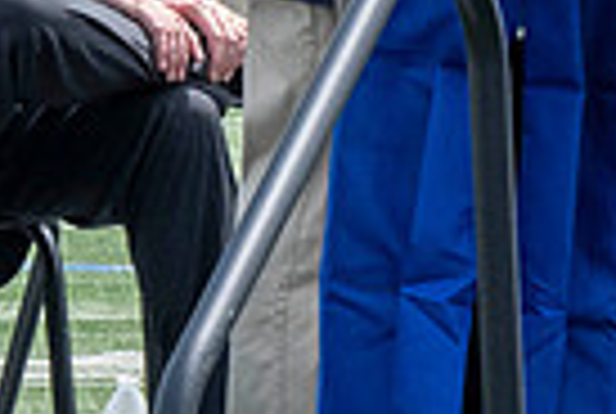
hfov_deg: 3.1
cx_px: -298
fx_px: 11472
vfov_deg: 2.1
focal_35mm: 669
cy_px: -717
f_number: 13
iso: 200
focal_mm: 70
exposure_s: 1/250
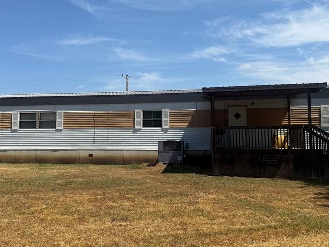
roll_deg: -0.5
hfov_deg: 49.9
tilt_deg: +3.9
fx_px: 352
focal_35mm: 37
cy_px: 118
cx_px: 134
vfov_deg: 38.7
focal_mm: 6.76
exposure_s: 1/5319
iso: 80
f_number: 1.78
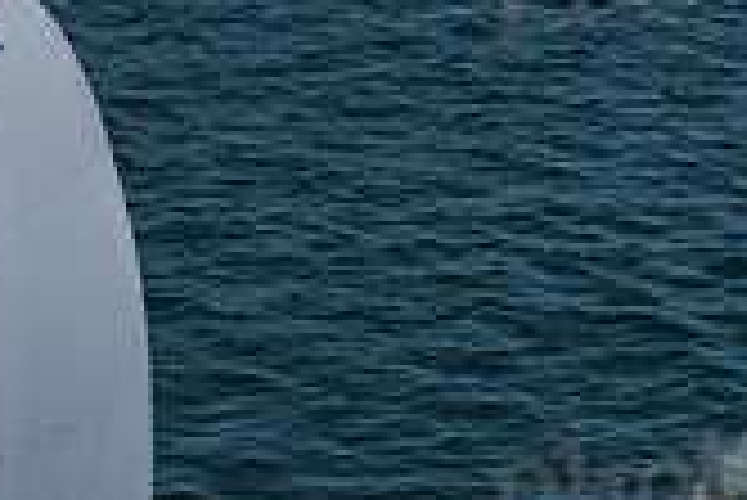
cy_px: 245
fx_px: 3614
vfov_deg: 7.9
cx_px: 230
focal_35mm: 174
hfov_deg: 11.8
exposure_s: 1/1600
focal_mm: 8.6
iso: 100
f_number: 3.8
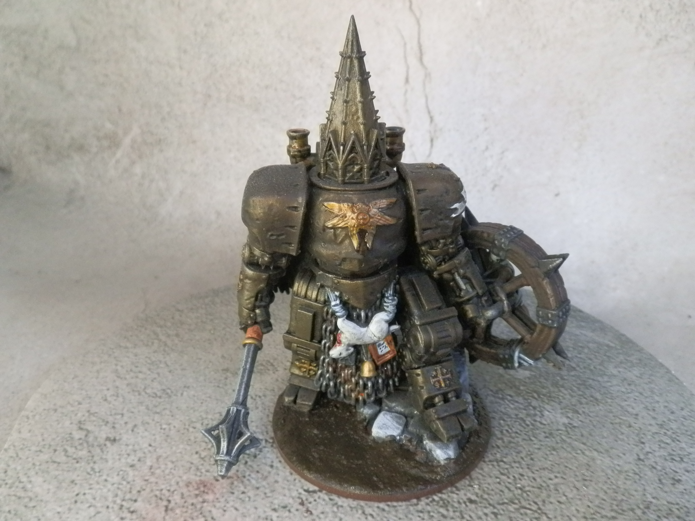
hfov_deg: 63.4
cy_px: 260
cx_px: 348
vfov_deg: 49.7
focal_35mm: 28
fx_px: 562
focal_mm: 5
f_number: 3.1
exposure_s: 1/100
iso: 400
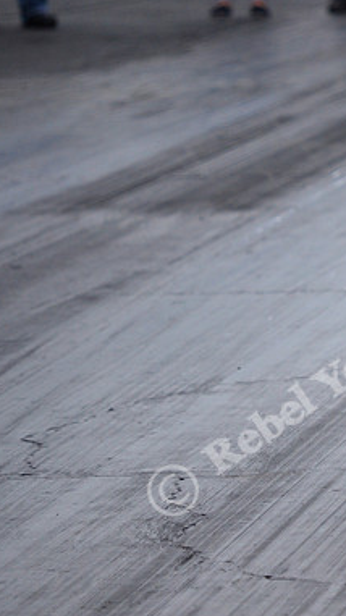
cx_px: 461
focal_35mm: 477
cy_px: 307
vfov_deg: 4.5
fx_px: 7789
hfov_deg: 2.5
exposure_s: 1/2000
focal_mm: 200
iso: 1000
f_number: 5.6
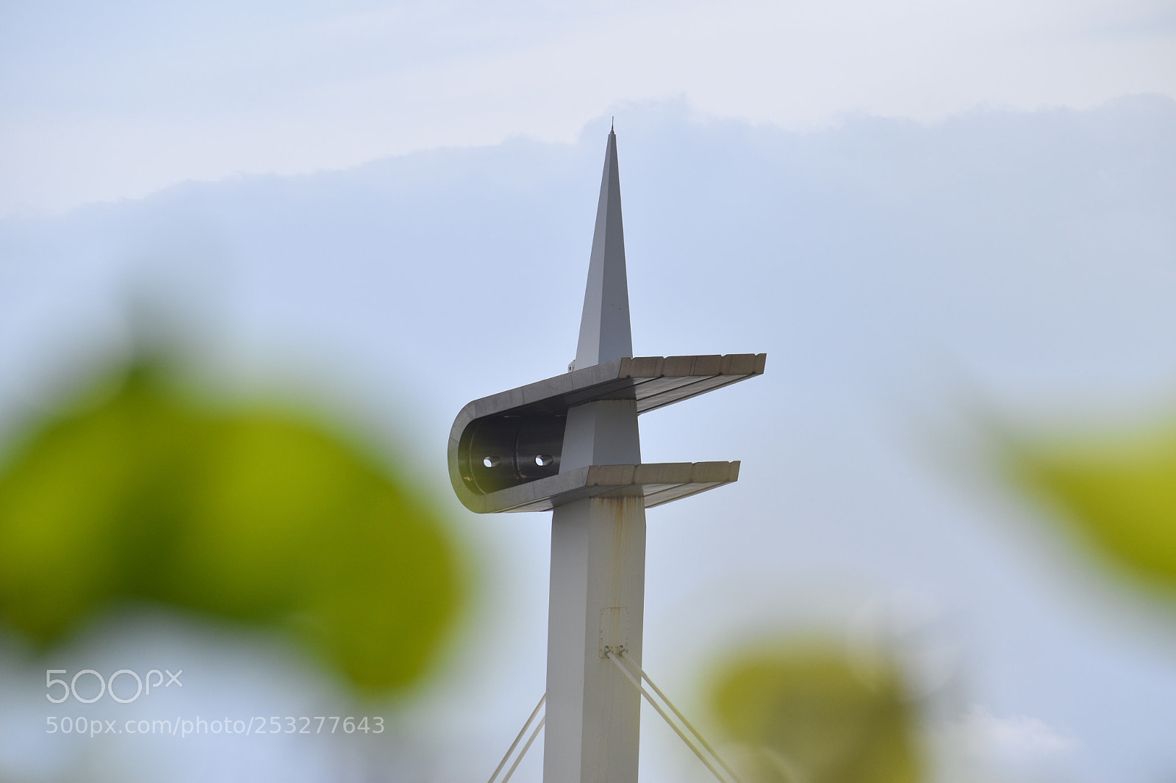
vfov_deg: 5.7
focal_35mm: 240
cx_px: 588
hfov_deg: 8.6
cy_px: 392
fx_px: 7838
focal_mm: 160
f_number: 8
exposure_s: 1/1000
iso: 200
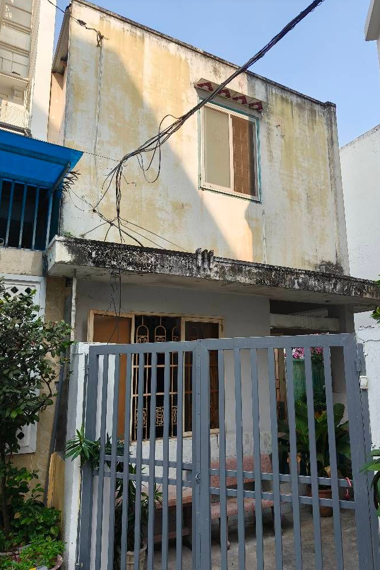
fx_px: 412
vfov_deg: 69.4
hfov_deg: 49.5
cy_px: 292
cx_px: 210
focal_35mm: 26
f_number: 1.8
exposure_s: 1/1667
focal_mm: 5.59
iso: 64
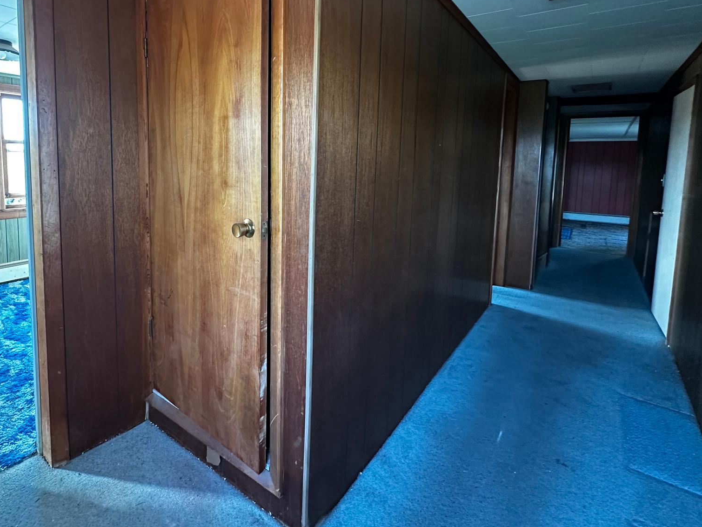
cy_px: 194
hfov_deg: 83.5
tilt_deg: -5.5
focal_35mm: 19
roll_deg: -1.7
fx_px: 385
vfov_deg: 67.5
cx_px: 277
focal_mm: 2.22
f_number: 2.2
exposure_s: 1/60
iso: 400
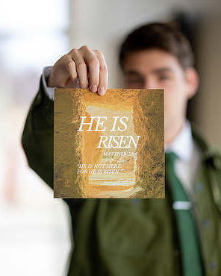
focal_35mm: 120
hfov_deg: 12.9
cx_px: 110
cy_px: 145
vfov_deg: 16.0
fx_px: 981
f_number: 1.4
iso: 100
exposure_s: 1/800
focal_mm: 105
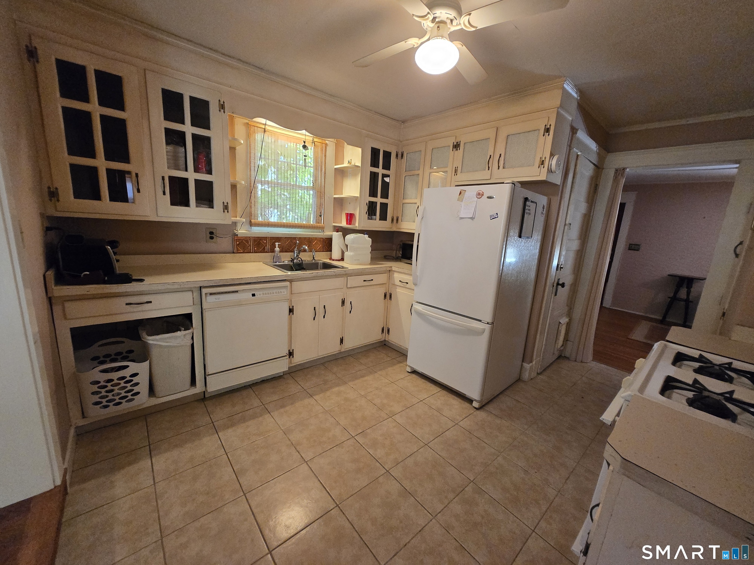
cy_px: 282
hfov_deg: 106.2
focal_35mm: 13
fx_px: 283
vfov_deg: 89.9
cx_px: 377
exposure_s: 1/60
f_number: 2.2
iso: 800
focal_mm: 1.7
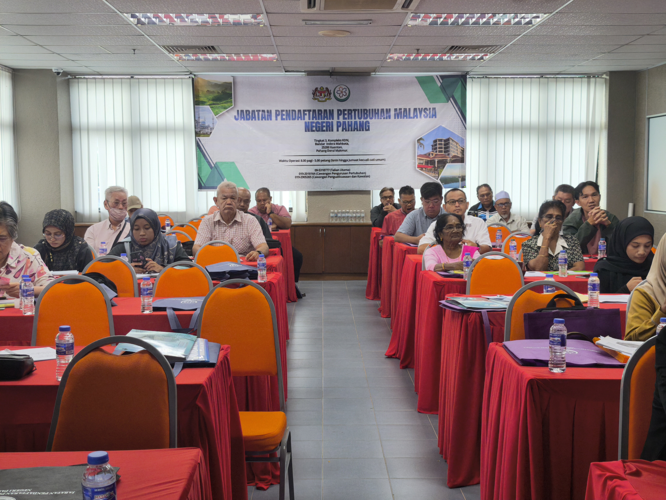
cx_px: 333
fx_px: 885
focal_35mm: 46
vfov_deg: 31.5
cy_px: 250
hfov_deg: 41.2
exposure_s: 1/100
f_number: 1.6
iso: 125
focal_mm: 6.57
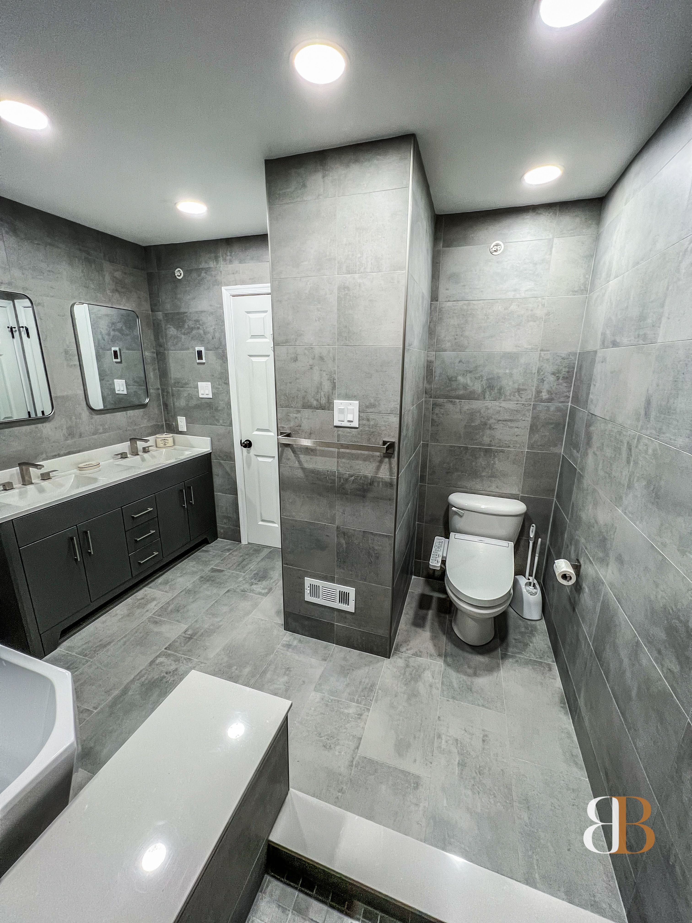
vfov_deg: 106.2
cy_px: 462
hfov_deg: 89.9
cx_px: 346
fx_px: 347
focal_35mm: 13
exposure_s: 1/120
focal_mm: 1.57
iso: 200
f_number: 1.8
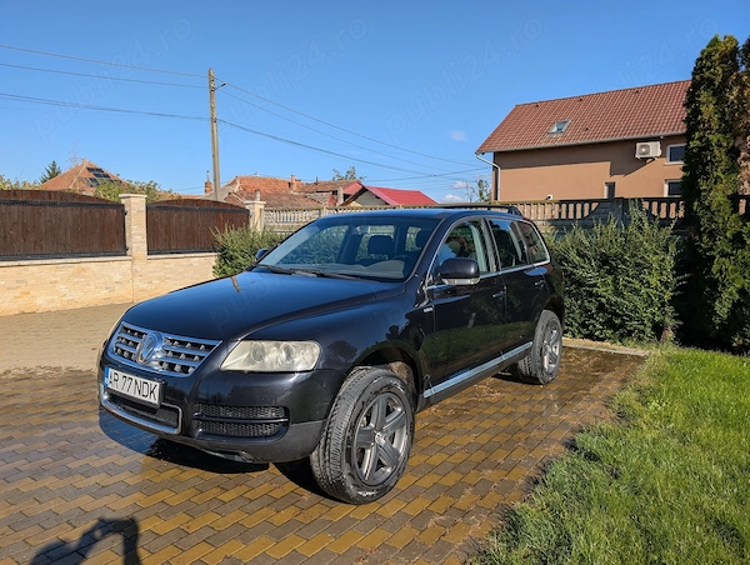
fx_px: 521
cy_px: 282
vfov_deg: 57.0
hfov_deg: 71.5
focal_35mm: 24
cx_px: 375
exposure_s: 1/1653
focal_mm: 6.9
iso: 21
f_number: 1.68
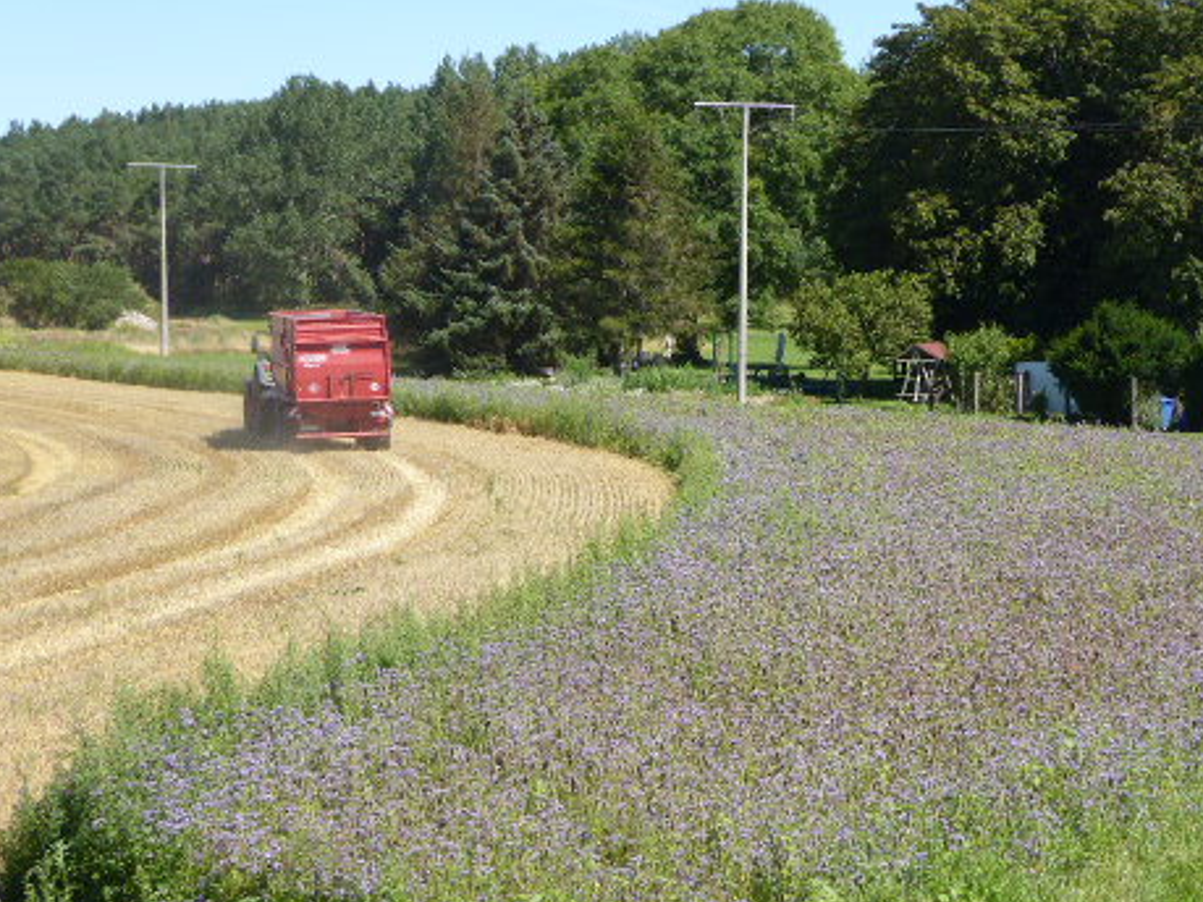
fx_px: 2953
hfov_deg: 22.9
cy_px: 579
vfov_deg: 17.3
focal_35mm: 85
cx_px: 828
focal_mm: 10.9
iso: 100
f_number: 4.3
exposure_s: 1/400
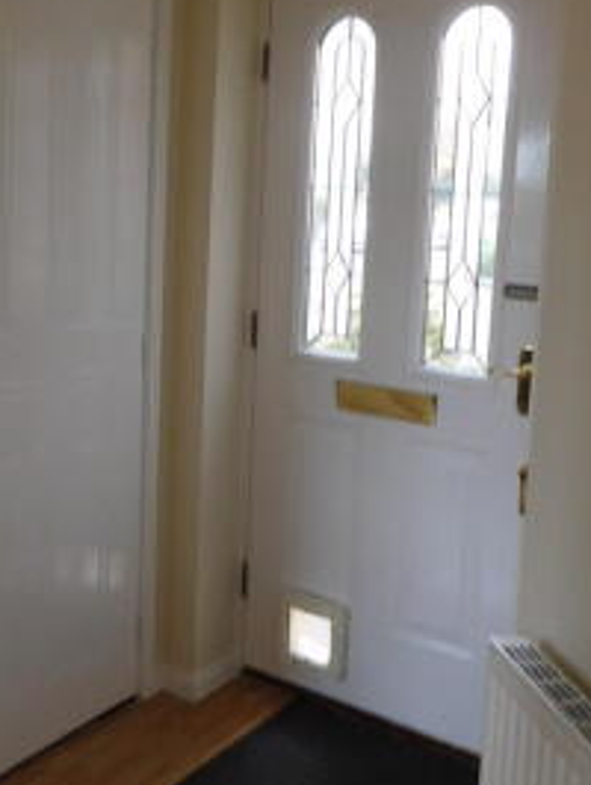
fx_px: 932
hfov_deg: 35.1
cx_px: 245
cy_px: 317
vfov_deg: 45.5
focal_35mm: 41
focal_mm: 4.5
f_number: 3.4
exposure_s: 1/30
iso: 180
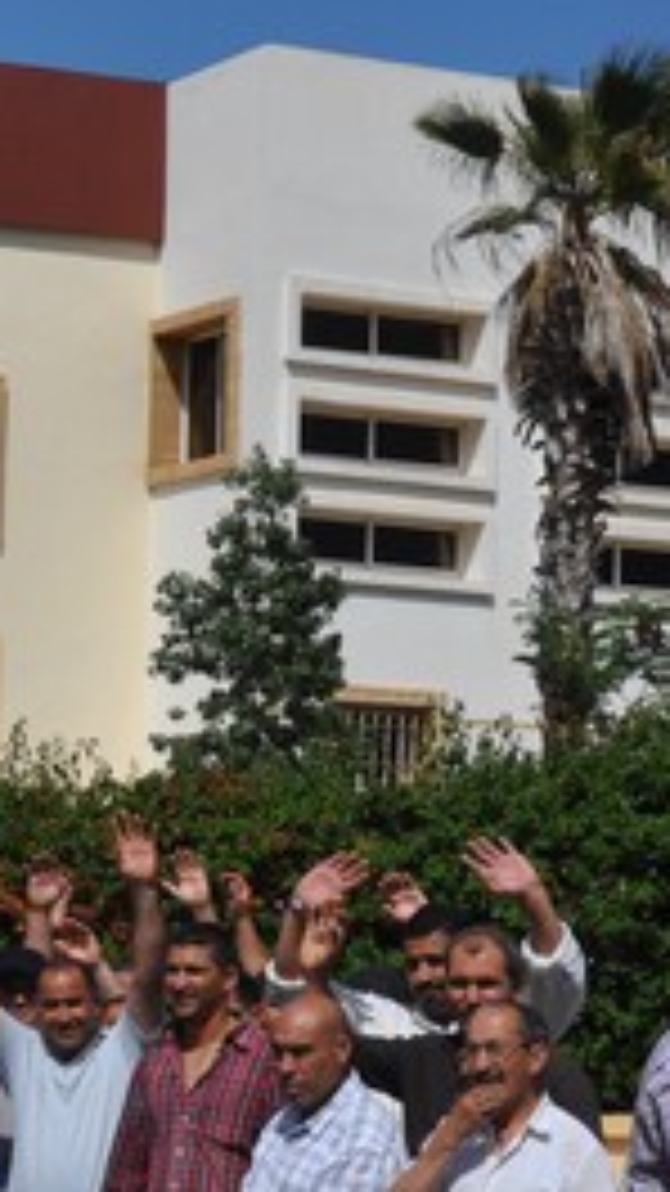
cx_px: -683
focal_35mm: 106
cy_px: 902
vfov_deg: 20.0
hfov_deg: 10.5
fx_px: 3349
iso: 200
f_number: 10
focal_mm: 28
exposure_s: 1/400
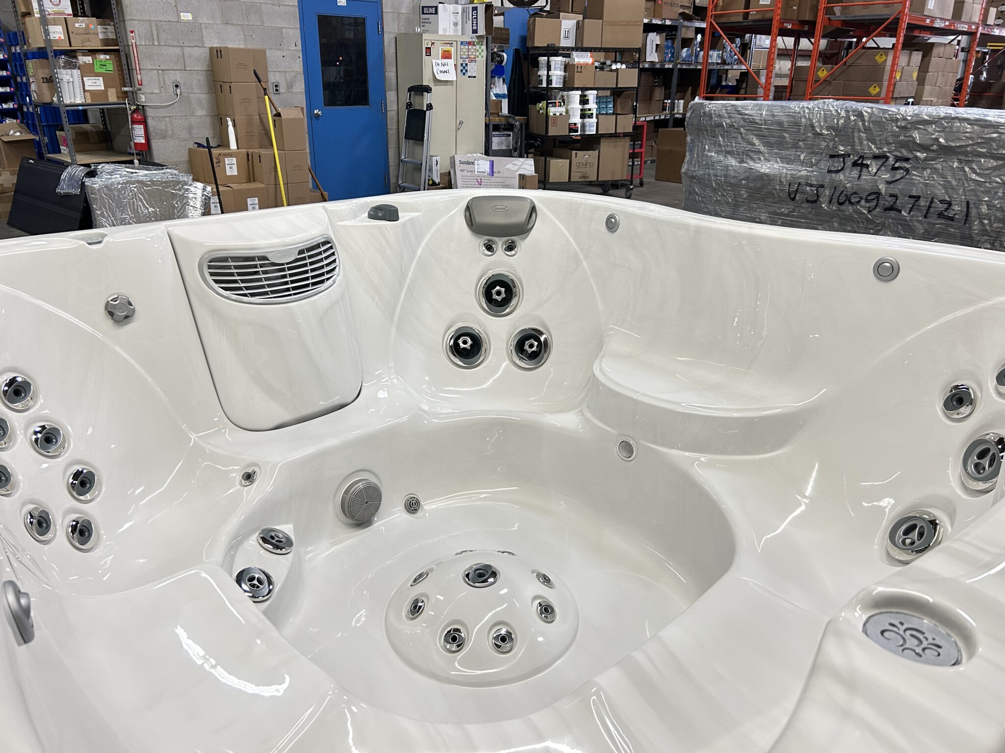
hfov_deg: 67.3
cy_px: 376
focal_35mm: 26
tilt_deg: -21.6
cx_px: 502
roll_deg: +0.1
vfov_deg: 53.1
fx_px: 755
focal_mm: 5.7
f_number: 1.5
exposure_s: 1/60
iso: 160
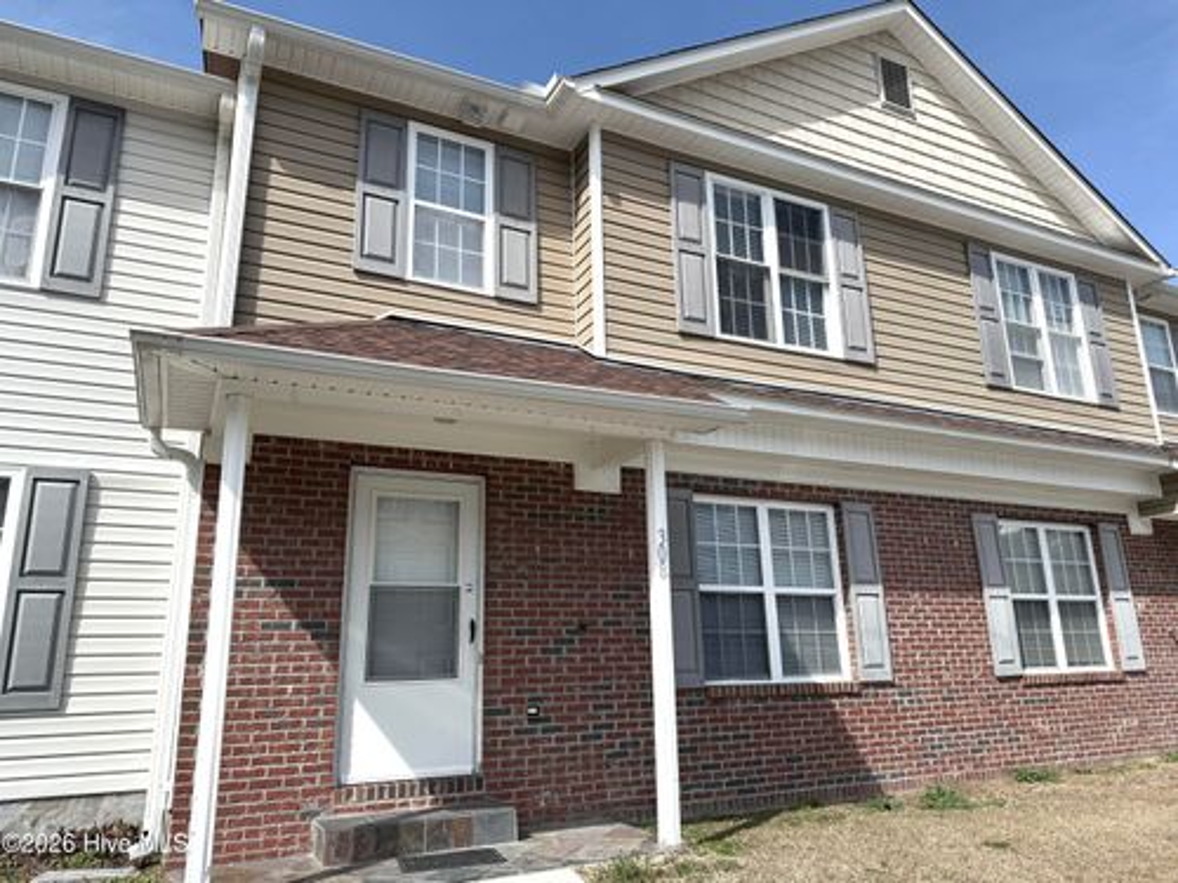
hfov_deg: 71.6
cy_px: 442
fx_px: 817
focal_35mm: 24
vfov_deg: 56.8
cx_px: 589
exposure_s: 1/4167
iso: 80
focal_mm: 6.76
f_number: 1.78
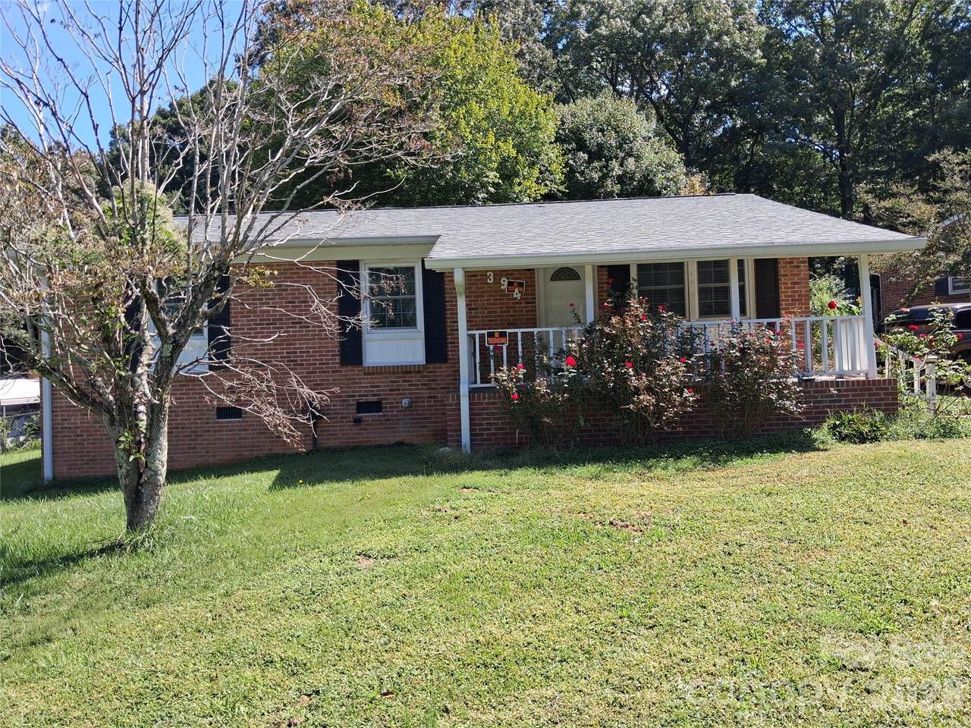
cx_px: 486
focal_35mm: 27
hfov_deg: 65.3
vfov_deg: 51.4
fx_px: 757
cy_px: 364
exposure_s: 1/203
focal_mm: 4
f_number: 1.8
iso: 20
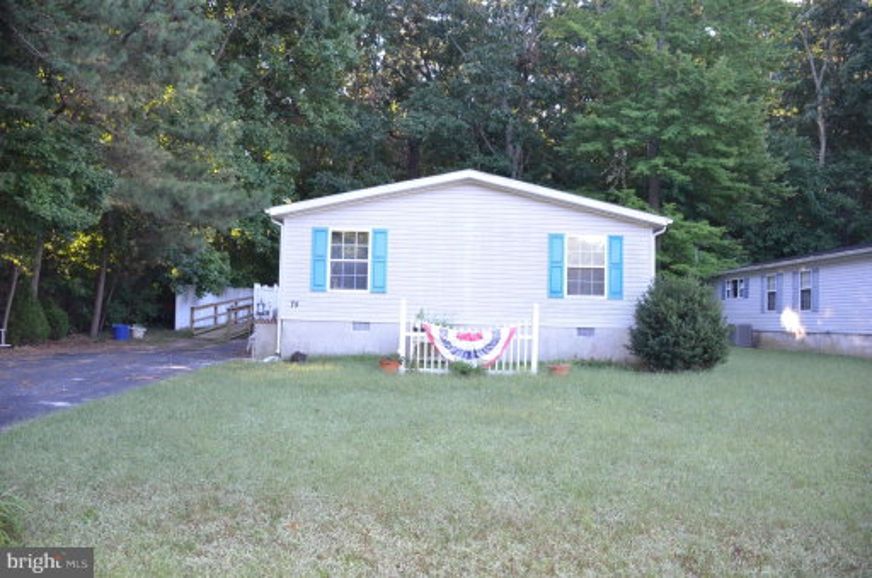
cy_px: 289
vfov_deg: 47.7
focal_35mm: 27
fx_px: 653
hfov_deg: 67.5
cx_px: 436
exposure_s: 1/125
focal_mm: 18
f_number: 3.5
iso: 400
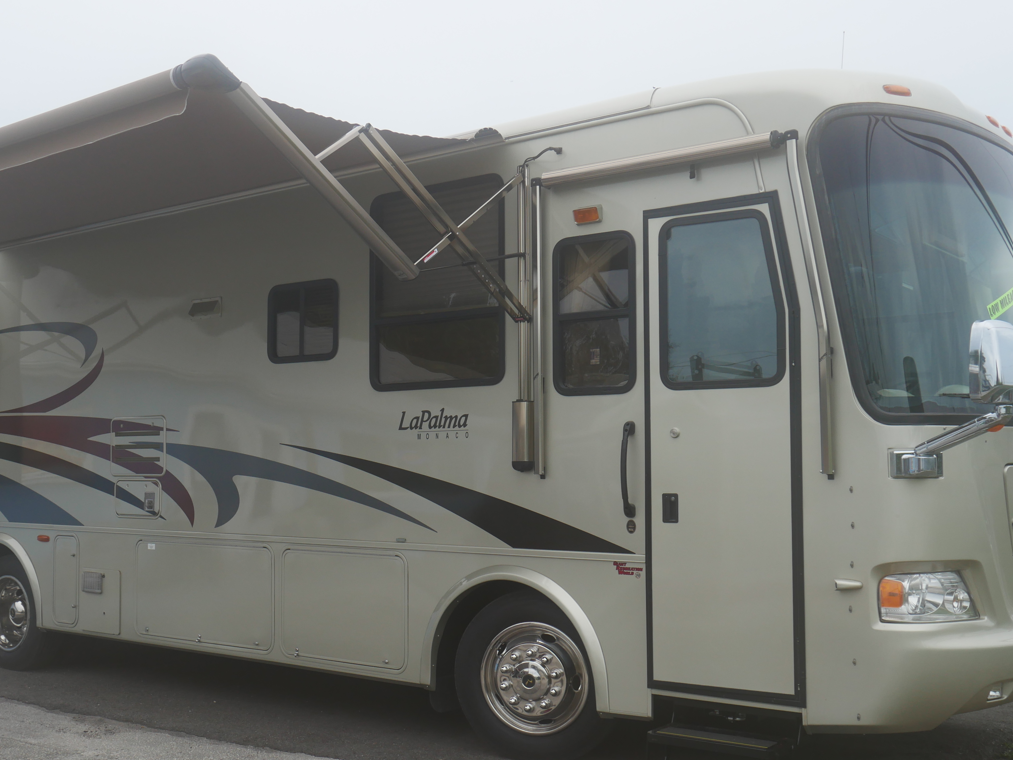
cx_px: 404
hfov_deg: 46.5
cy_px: 419
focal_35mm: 40
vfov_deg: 35.9
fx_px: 1171
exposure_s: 1/250
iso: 200
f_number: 5.6
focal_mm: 16
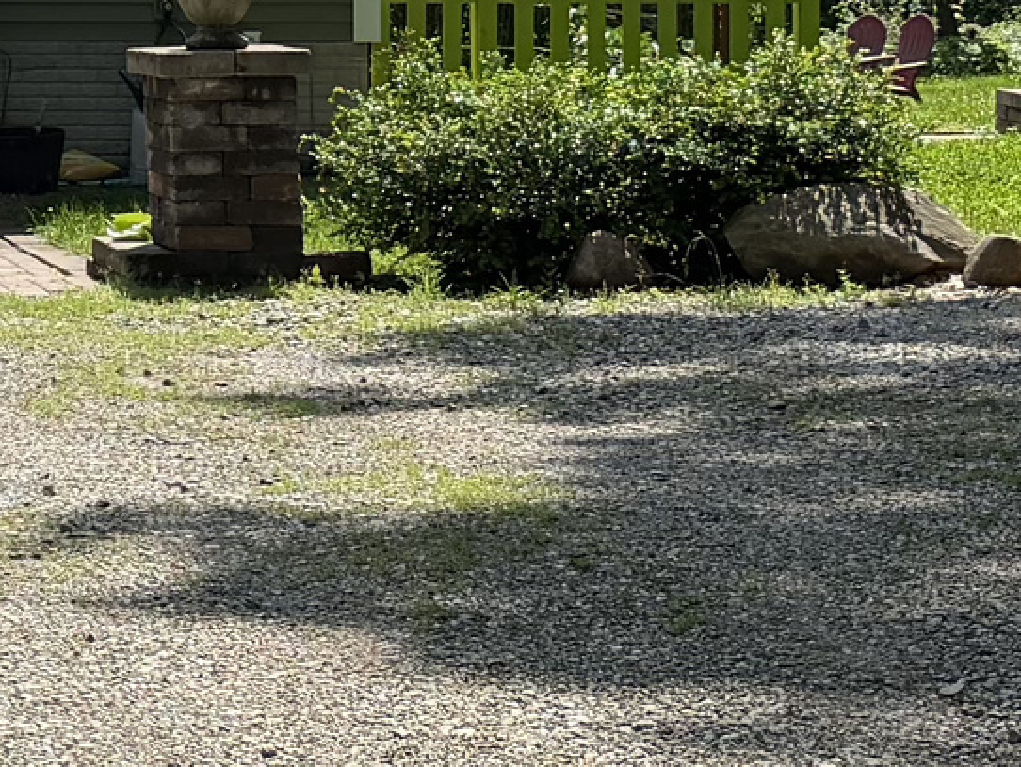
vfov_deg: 10.7
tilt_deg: +1.2
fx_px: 4013
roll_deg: +1.6
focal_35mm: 136
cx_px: -746
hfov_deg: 13.2
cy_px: -219
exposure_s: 1/3759
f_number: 1.78
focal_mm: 6.76
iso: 100
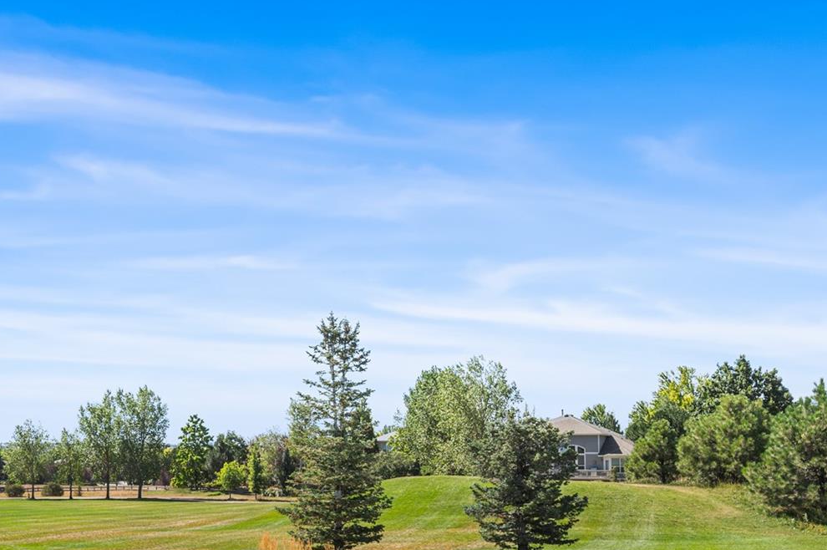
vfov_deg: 31.4
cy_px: 401
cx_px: 214
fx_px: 964
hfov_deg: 45.0
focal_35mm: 42
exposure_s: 1/125
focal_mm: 26
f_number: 8
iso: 250
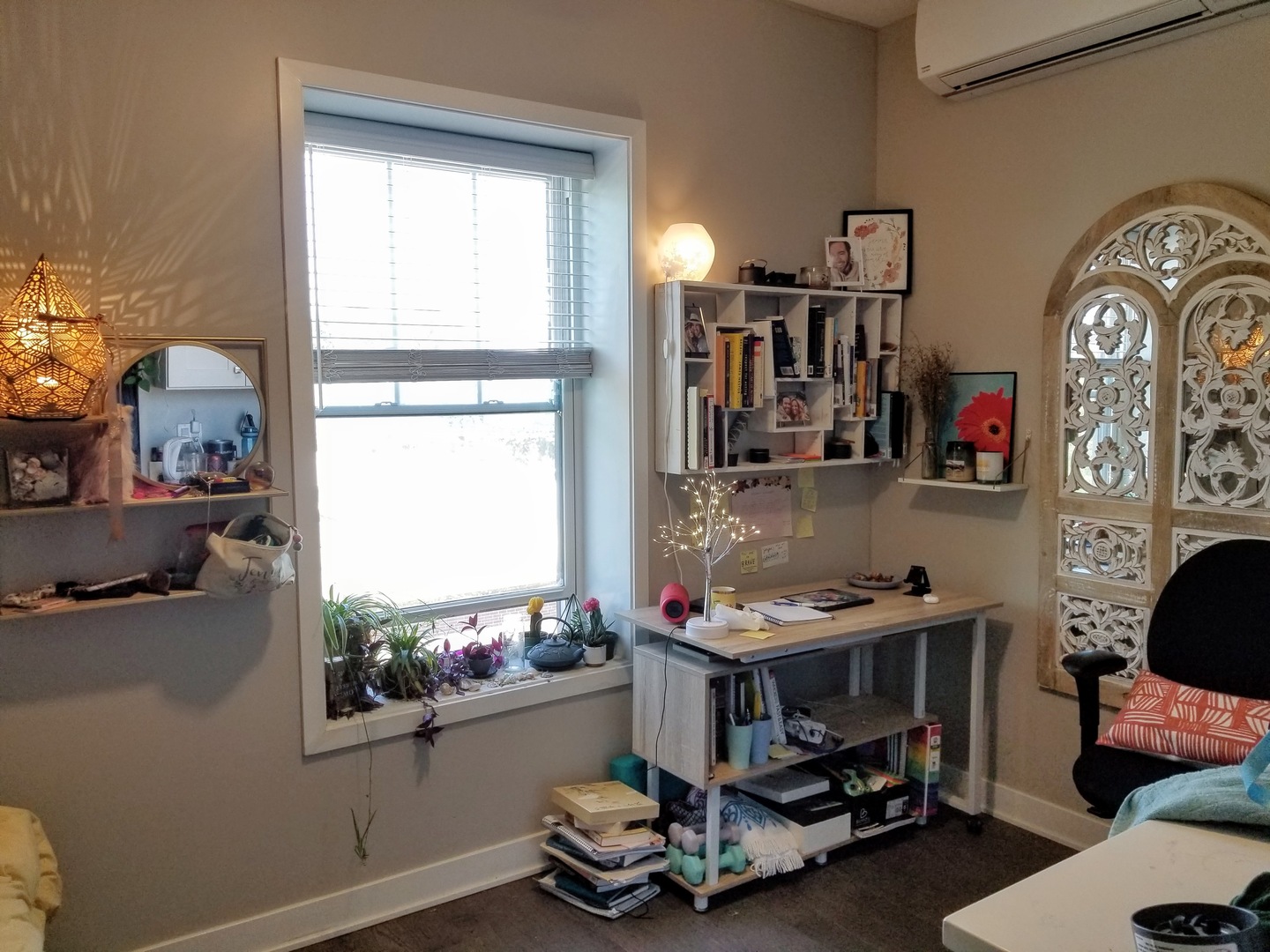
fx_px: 954
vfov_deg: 53.1
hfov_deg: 67.3
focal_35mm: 26
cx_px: 635
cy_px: 476
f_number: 1.7
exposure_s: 1/120
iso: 100
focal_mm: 4.25
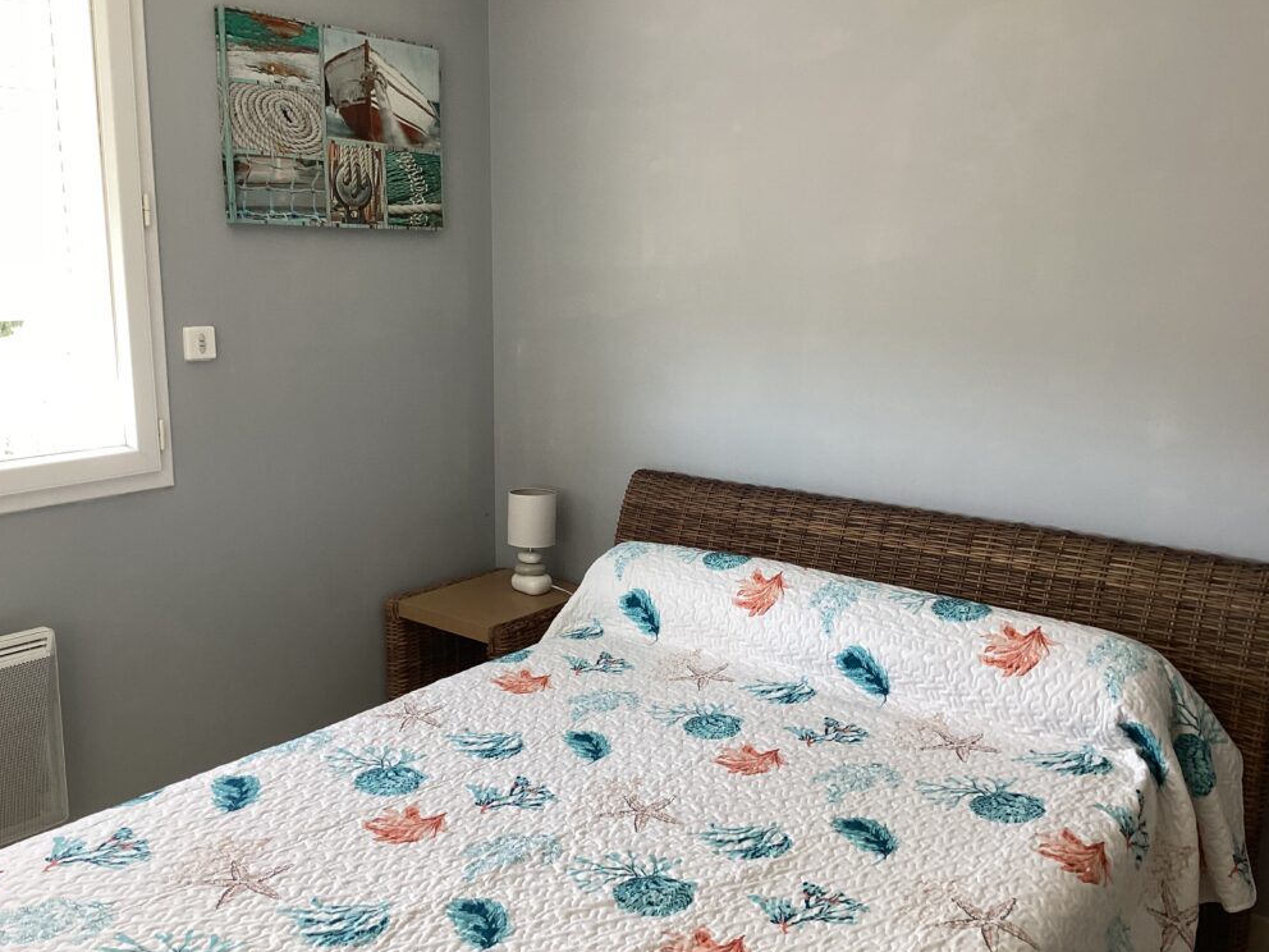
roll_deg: +0.0
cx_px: 624
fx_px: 1173
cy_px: 485
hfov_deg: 56.8
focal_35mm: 32
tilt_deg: -8.8
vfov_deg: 44.2
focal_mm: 3.3
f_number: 2.4
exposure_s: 1/60
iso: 50
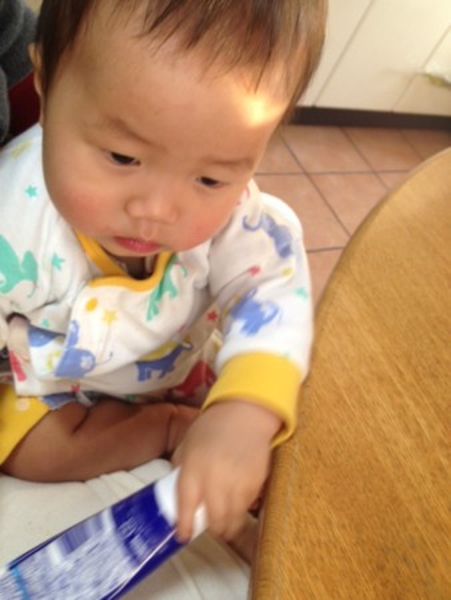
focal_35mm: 35
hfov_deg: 40.7
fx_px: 607
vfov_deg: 52.6
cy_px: 300
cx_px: 226
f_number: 2.4
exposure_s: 1/20
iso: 80
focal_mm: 4.28
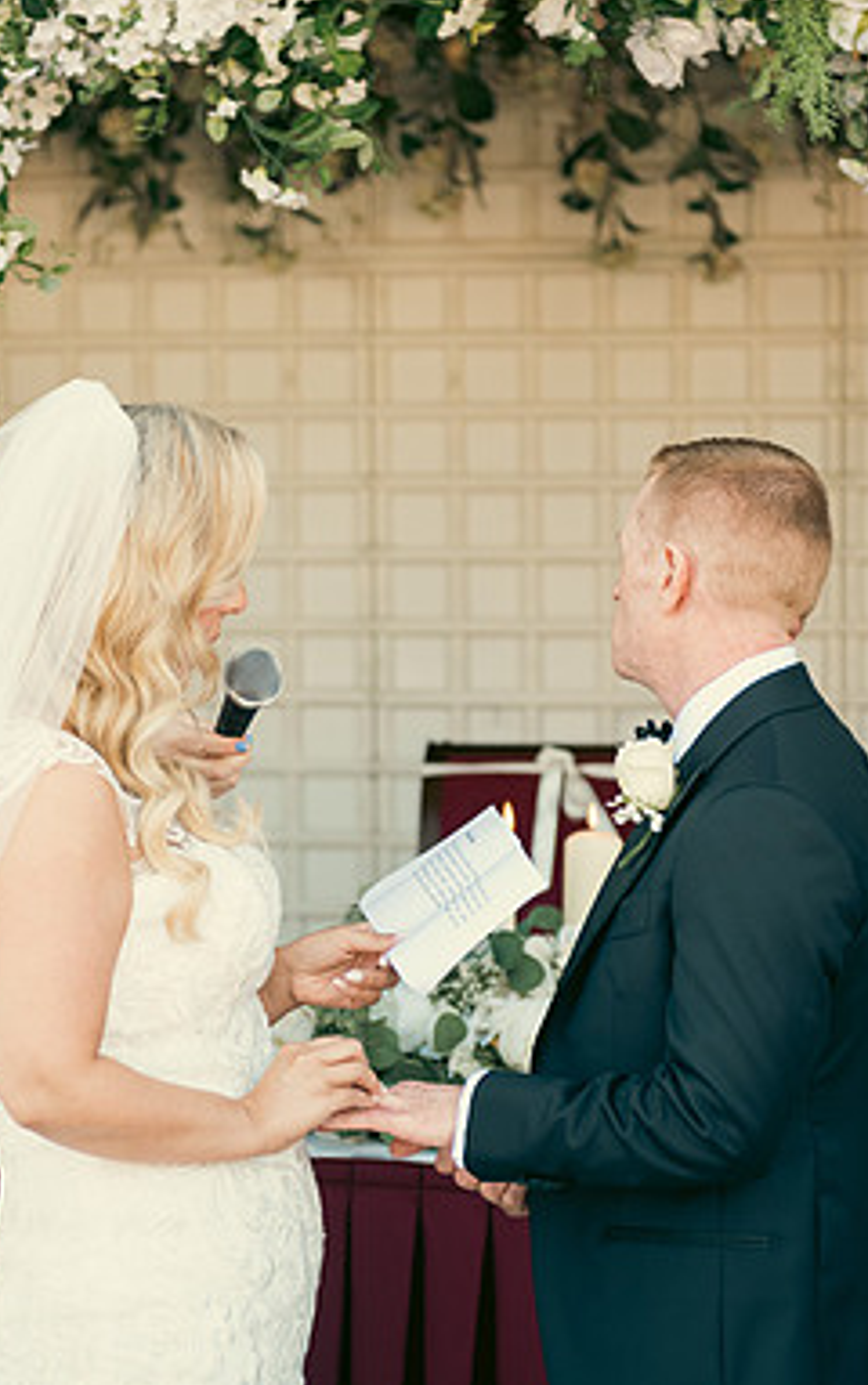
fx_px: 4080
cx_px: 271
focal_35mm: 108
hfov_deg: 12.1
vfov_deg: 19.3
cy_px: 692
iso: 320
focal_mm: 70
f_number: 3.5
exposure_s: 1/250
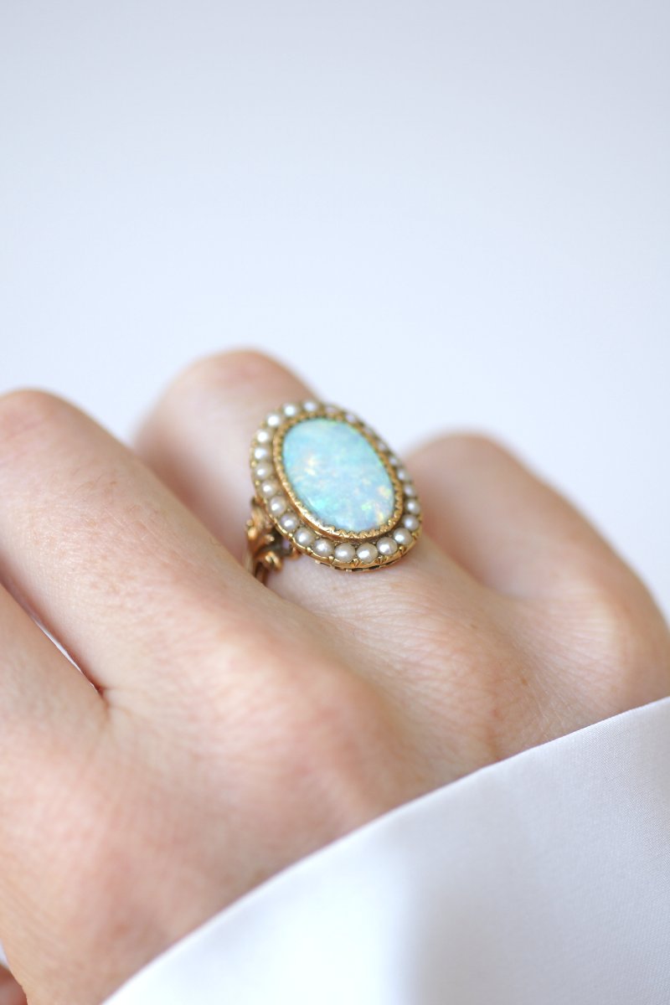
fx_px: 2931
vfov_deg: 19.5
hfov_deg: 13.0
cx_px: 335
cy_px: 502
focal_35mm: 105
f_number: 2.8
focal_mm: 70
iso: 200
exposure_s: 1/125
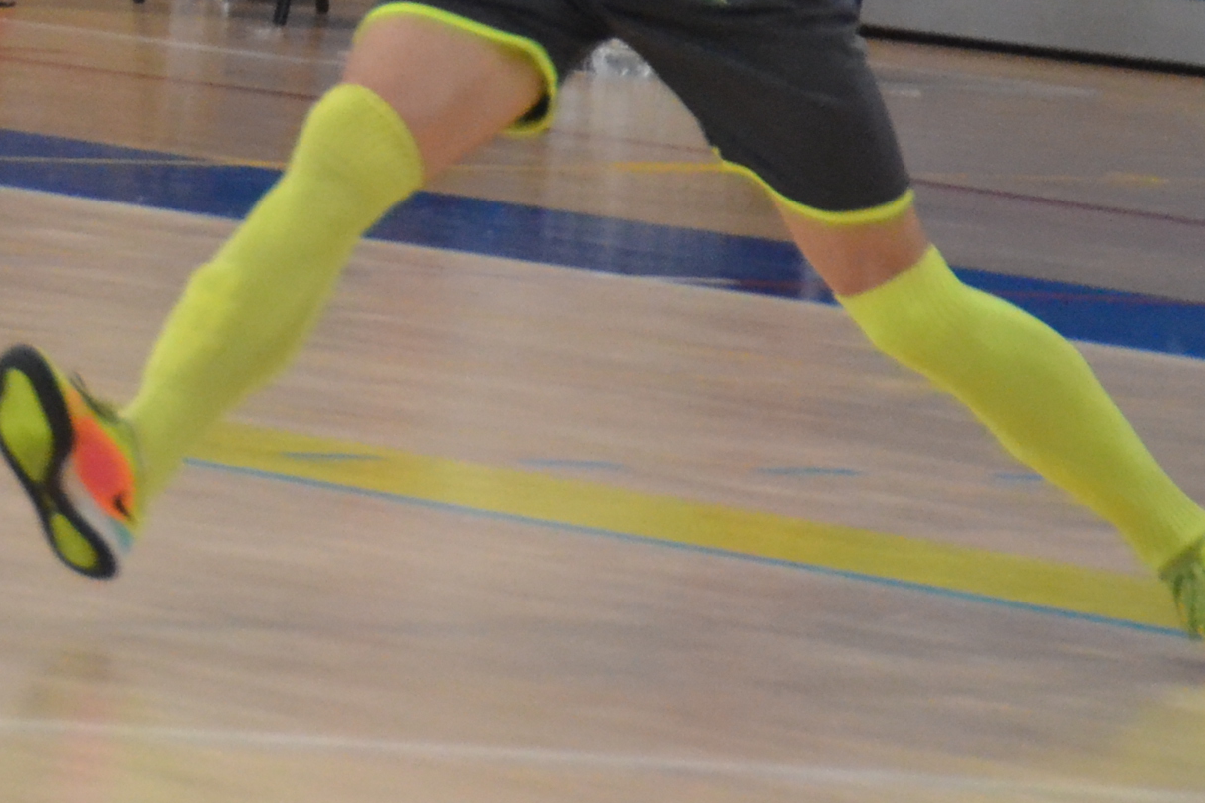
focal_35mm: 644
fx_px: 21557
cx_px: -489
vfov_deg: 2.1
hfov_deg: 3.2
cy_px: -150
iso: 3200
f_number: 6.3
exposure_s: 1/320
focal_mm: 150
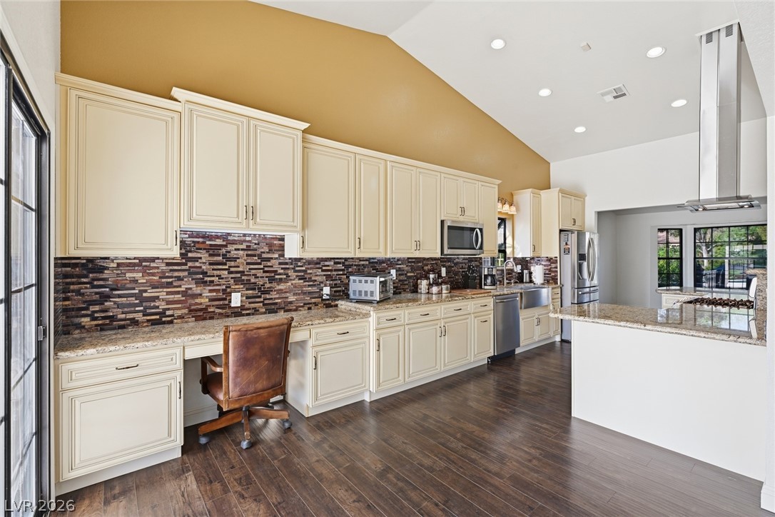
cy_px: 258
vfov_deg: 73.7
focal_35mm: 16
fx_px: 344
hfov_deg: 96.7
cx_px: 388
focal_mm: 16
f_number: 9
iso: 500
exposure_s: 1/500
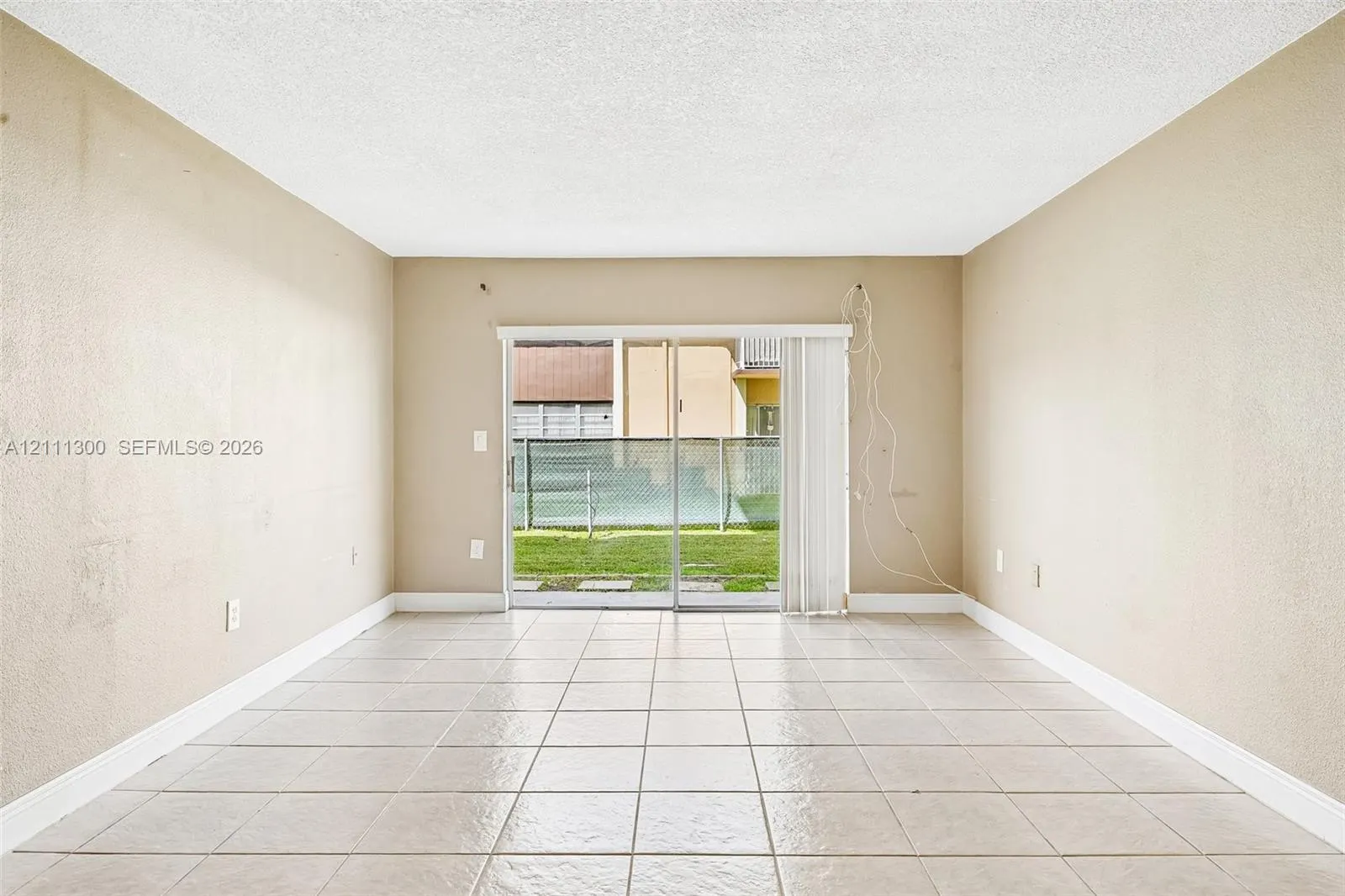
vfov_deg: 57.2
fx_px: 822
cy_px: 448
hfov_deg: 78.6
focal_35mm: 22
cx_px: 672
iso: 100
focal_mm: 22
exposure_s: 1/50
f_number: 8
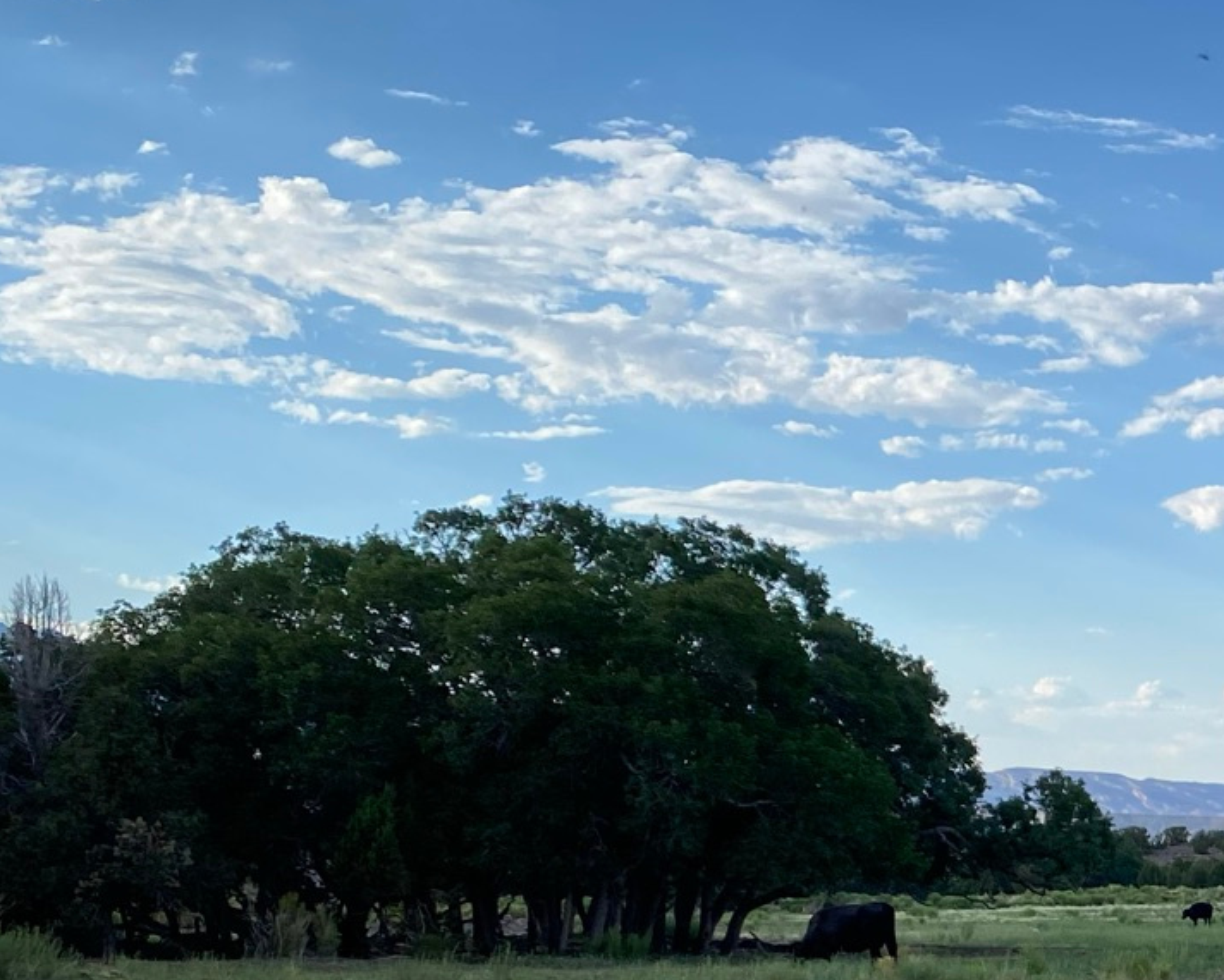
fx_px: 2645
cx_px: 1621
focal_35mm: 73
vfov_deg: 20.5
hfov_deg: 23.0
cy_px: 925
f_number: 1.8
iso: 32
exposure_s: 1/1961
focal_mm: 4.25
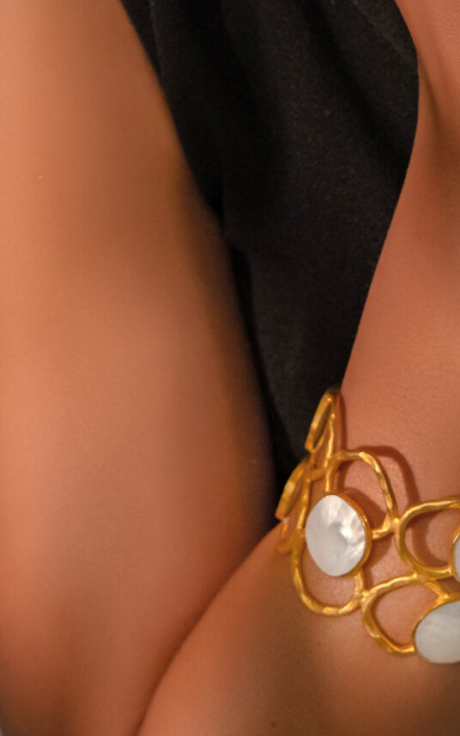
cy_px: -235
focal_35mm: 154
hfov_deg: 8.5
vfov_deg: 13.1
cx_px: 307
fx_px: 3093
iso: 2500
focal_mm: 50.7
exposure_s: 1/125
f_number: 5
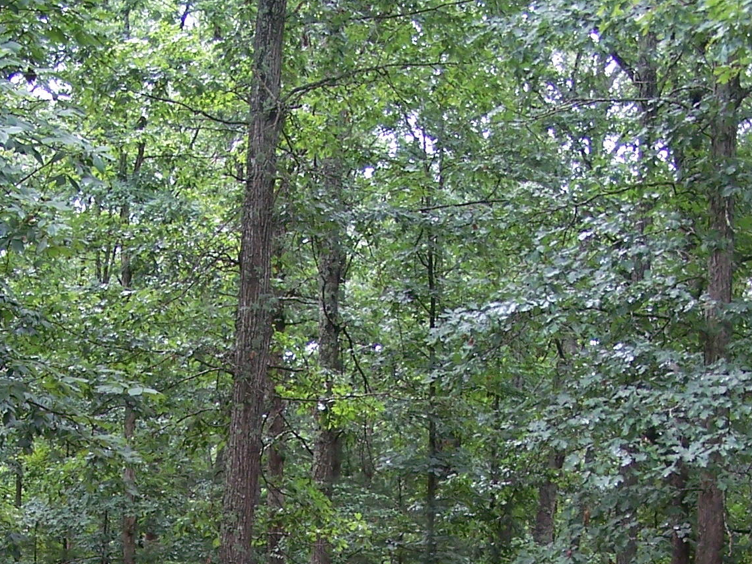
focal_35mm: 86
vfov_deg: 16.7
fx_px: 1869
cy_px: 619
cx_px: 317
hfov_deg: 22.7
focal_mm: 6.3
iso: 80
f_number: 2.8
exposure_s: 1/60
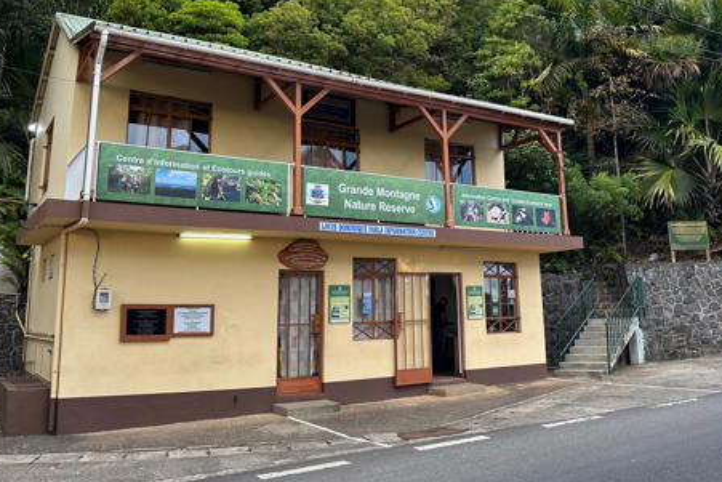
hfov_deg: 59.9
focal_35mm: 31
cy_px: 155
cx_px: 424
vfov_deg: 41.7
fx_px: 622
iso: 100
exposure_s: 1/121
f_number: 1.78
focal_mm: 6.86
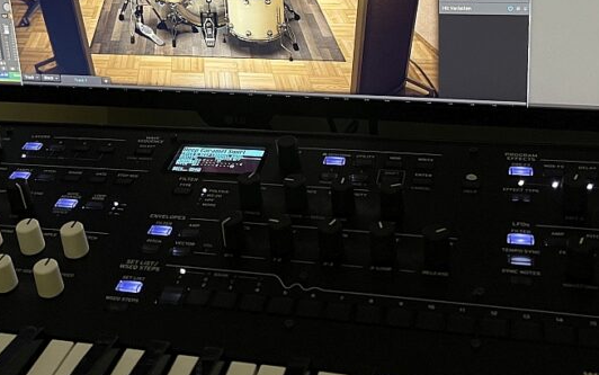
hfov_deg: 38.1
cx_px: 254
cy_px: 41
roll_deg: +3.8
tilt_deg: -14.1
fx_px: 866
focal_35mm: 53
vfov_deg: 23.8
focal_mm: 5.1
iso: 400
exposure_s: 1/60
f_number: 1.6
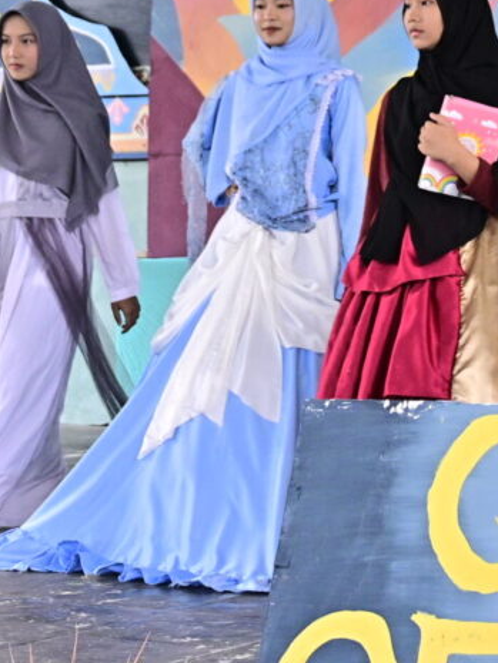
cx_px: 362
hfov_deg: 11.5
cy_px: -66
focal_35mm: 129
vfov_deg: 14.9
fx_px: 2473
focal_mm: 32.5
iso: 800
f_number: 4.5
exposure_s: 1/320
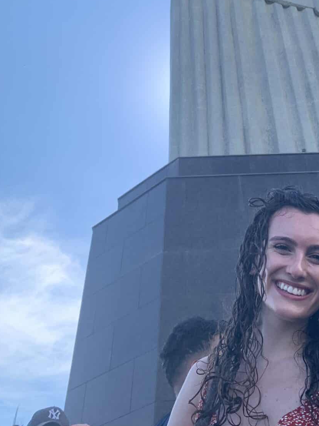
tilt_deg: +44.5
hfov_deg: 31.5
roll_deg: +5.1
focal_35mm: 45
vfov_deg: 41.1
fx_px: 553
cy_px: 117
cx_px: 249
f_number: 1.8
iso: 25
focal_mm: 4.25
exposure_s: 1/1387
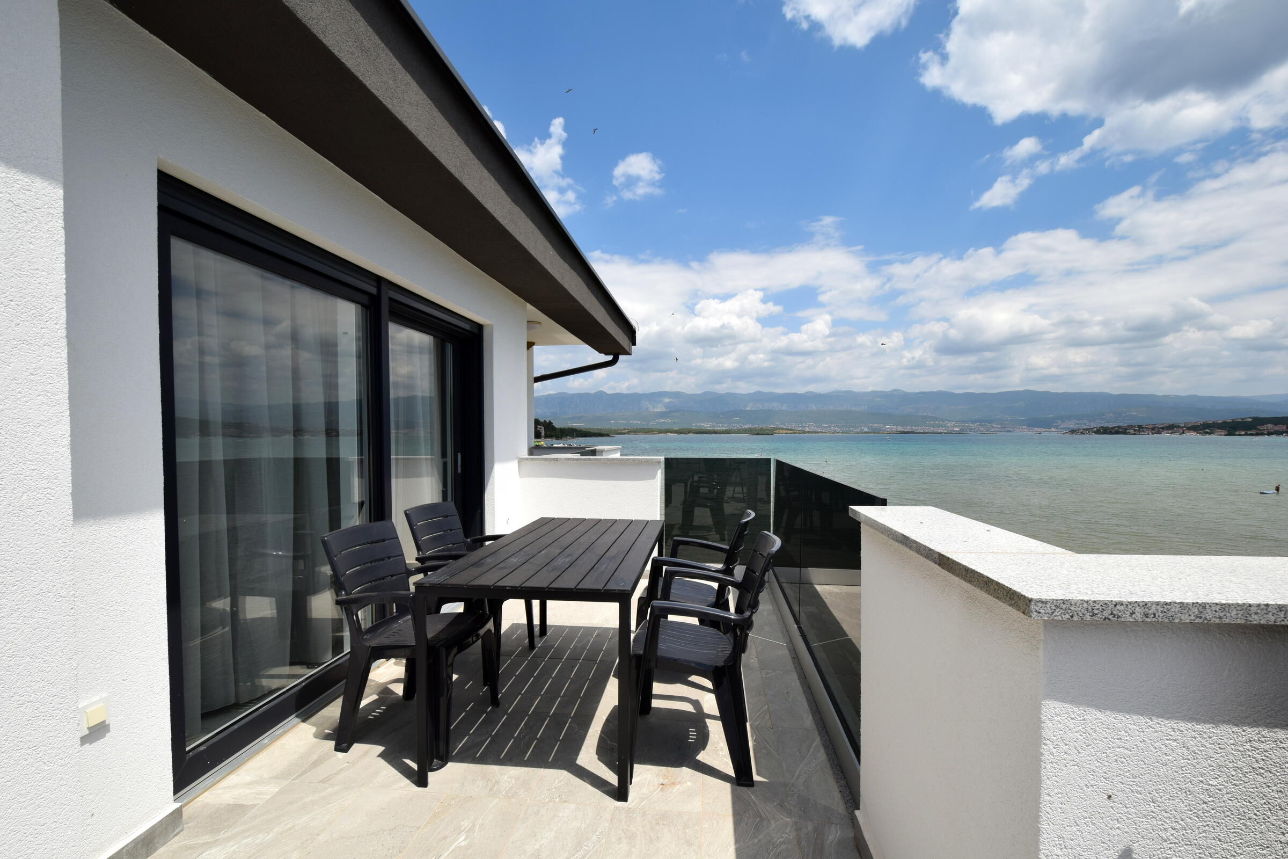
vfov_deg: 77.3
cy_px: 430
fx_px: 537
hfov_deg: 100.4
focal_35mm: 15
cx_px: 644
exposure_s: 1/400
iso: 200
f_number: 10
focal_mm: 10
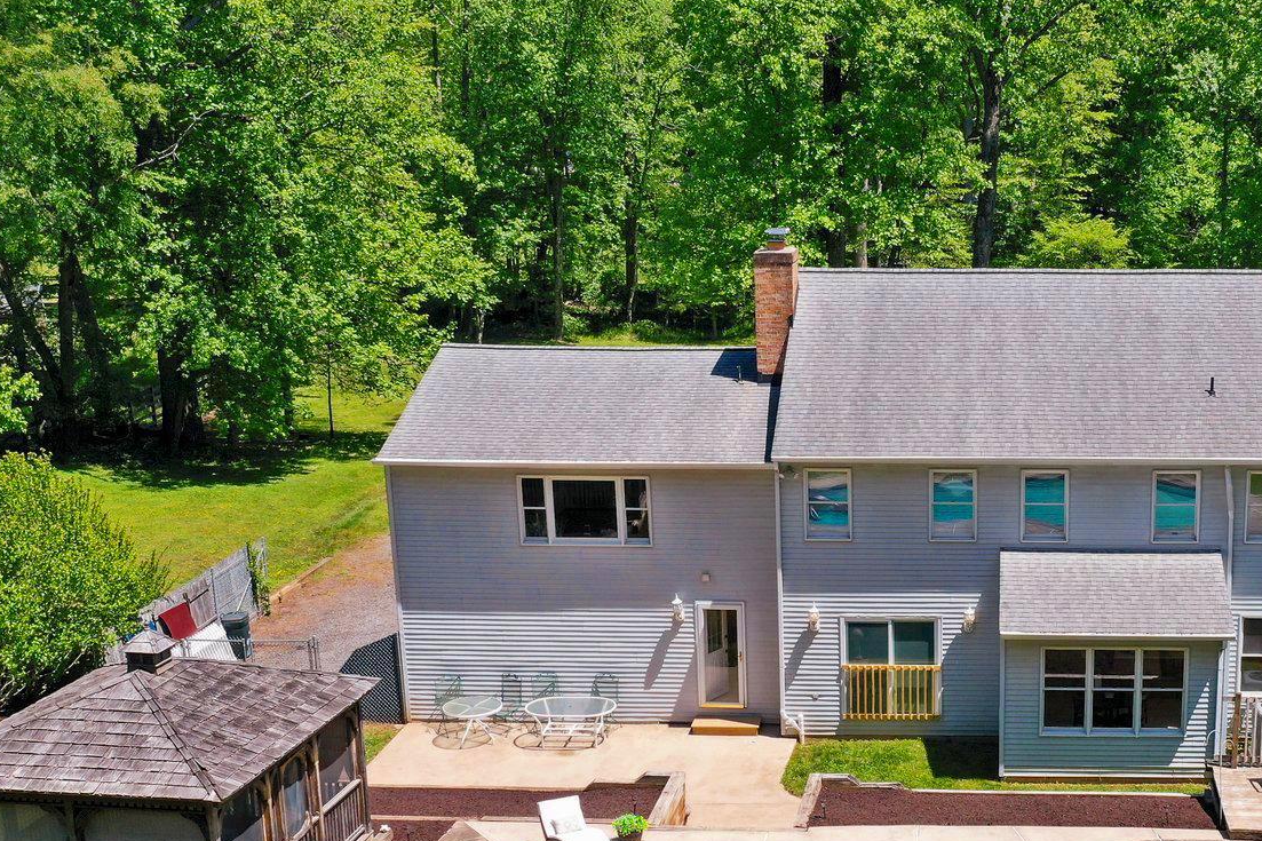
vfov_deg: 25.6
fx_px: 1822
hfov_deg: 37.1
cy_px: 648
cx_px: 977
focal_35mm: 52
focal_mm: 10.26
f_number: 5
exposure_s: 1/640
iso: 100
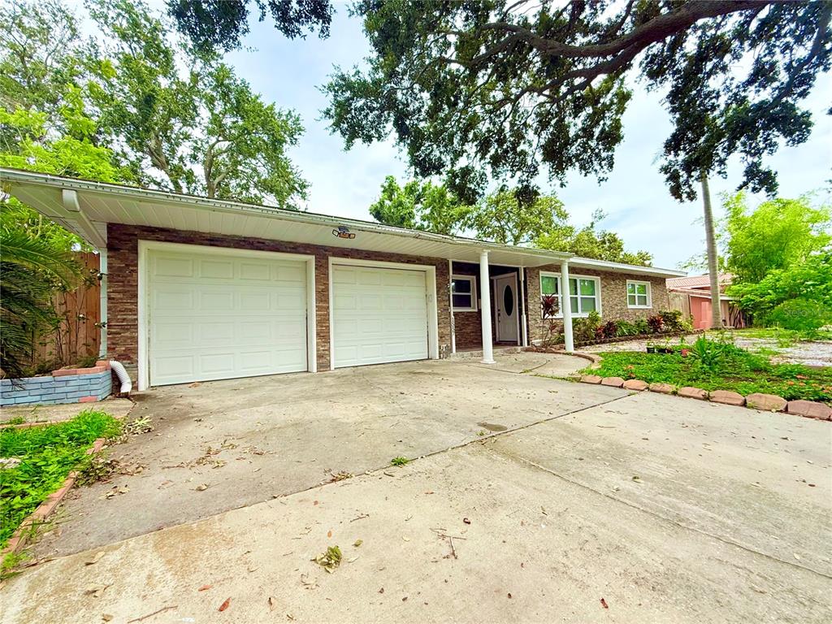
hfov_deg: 102.1
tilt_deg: +2.2
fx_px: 336
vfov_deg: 85.7
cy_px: 312
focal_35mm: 14
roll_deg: +1.8
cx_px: 416
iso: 64
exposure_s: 1/751
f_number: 2.2
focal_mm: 2.22
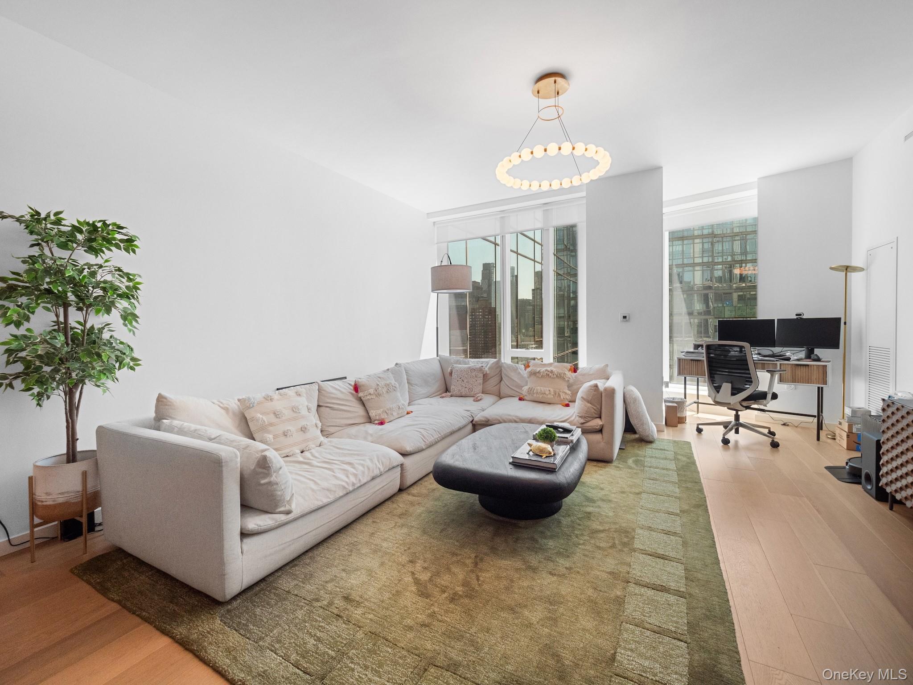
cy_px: 342
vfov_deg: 85.7
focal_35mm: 14
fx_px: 369
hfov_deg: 102.1
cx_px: 456
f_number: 5.6
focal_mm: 7
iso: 800
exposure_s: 1/125
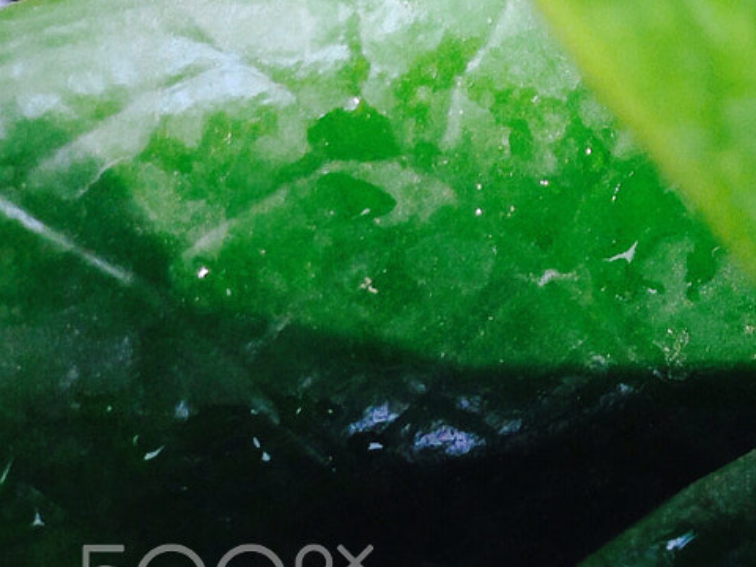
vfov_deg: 13.0
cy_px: -158
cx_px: 1243
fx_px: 2402
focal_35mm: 110
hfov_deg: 15.9
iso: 50
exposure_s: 1/272
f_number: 2.4
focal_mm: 4.12
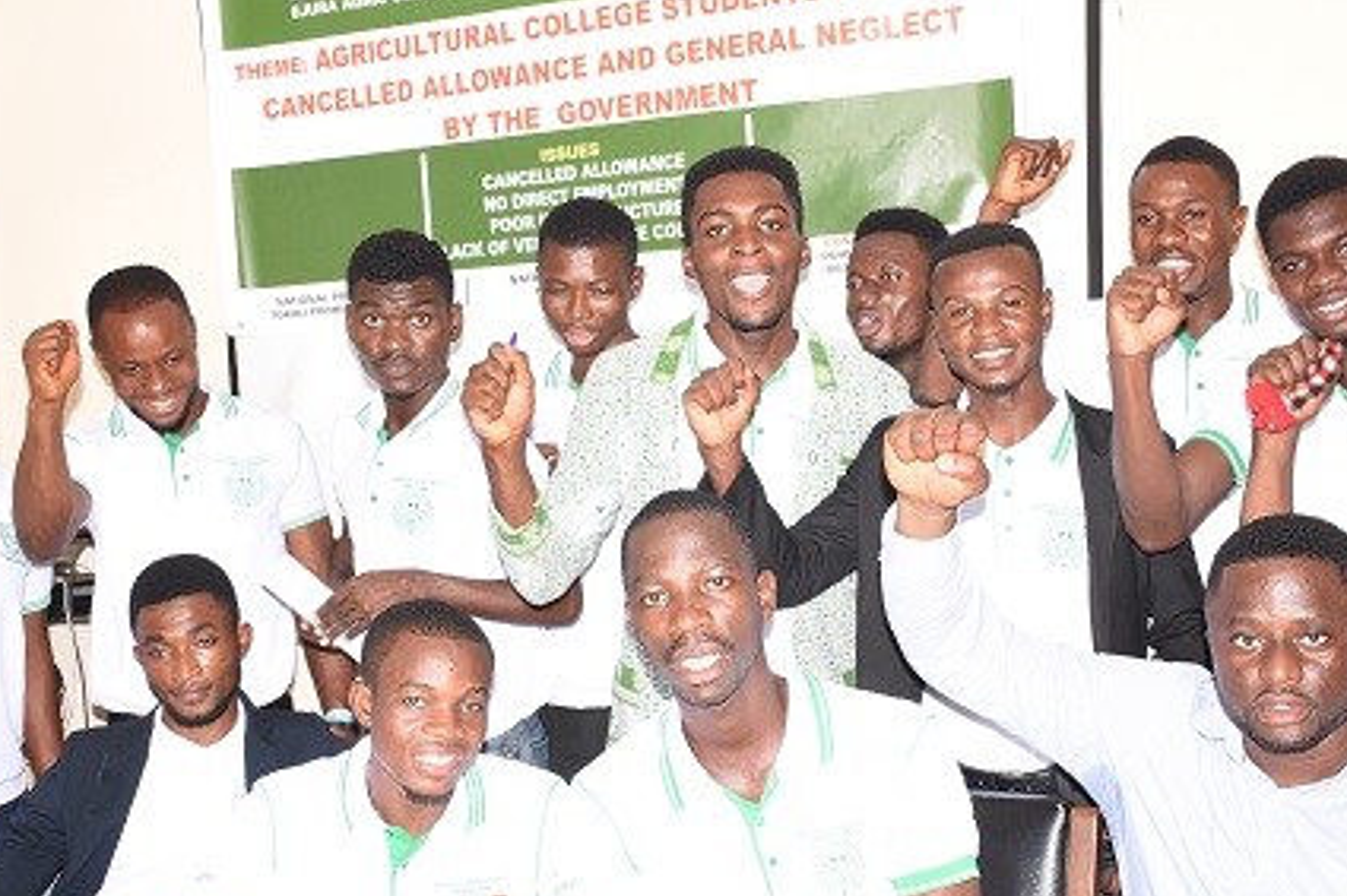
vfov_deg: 27.6
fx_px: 1822
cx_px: 700
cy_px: 548
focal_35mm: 49
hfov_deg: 40.6
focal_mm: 23
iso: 1250
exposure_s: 1/100
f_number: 8
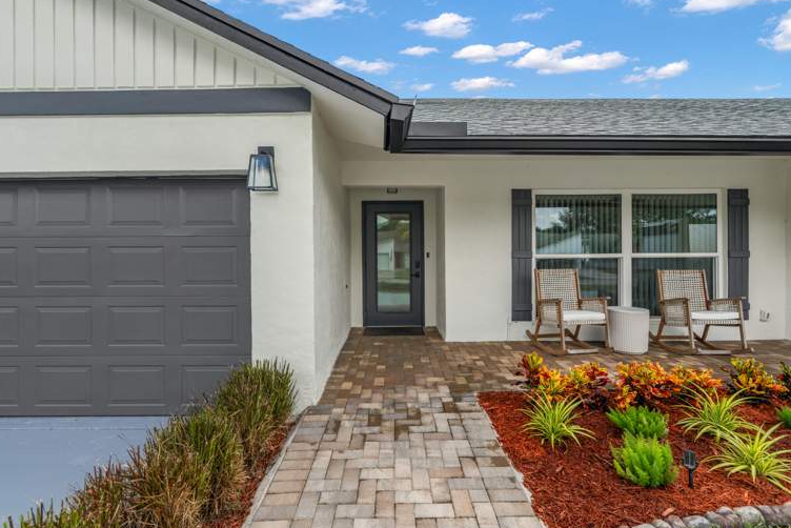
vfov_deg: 70.5
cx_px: 397
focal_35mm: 17
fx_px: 374
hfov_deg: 93.3
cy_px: 264
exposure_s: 1/30
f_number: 8
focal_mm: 16
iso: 100
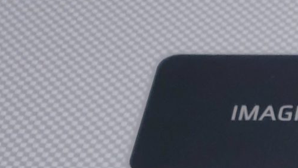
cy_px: 442
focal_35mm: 145
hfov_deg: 12.7
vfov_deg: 7.6
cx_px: 626
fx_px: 1146
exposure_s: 1/100
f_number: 2.4
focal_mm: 4.3
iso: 100
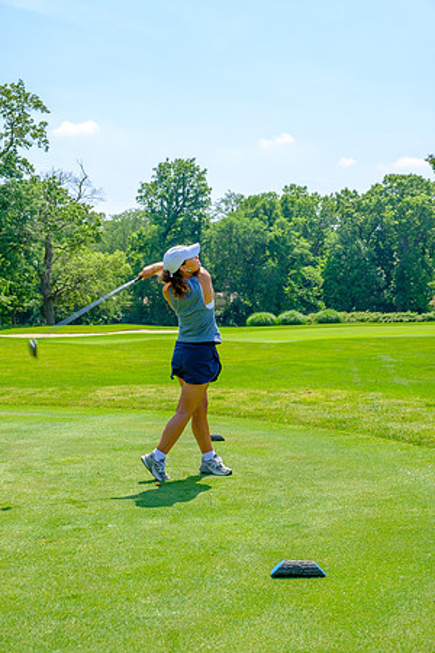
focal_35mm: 54
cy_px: 326
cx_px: 218
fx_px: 979
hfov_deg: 25.1
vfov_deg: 36.9
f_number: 5.6
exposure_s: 1/320
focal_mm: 35.8
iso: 200
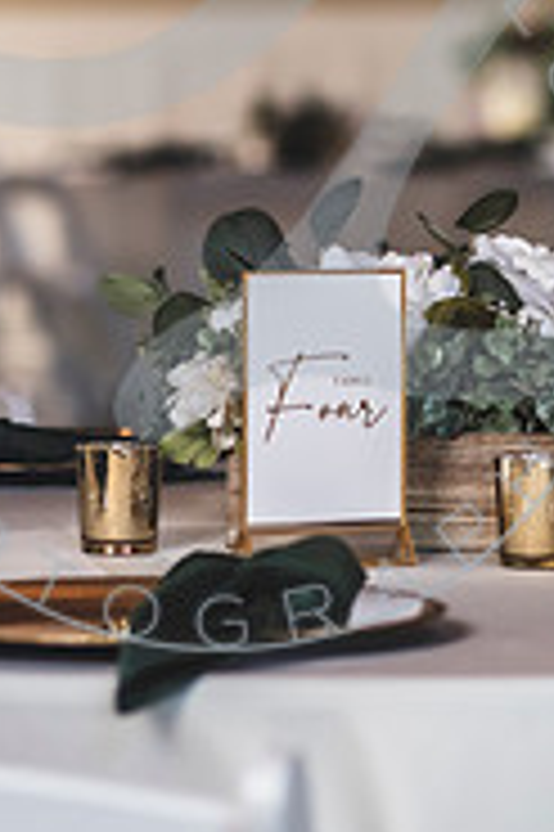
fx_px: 4787
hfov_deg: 6.6
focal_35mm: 207
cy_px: -108
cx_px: 423
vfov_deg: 9.8
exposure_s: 1/250
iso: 500
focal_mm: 85
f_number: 2.8
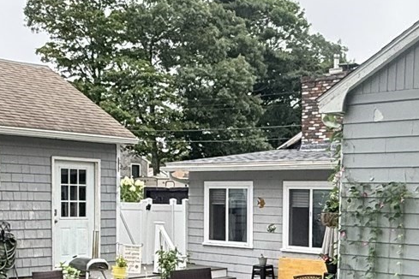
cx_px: 307
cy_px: 254
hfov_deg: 32.4
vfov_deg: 21.7
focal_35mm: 61
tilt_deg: -4.8
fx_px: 710
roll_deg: -1.0
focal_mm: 2.22
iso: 64
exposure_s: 1/436
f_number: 2.2
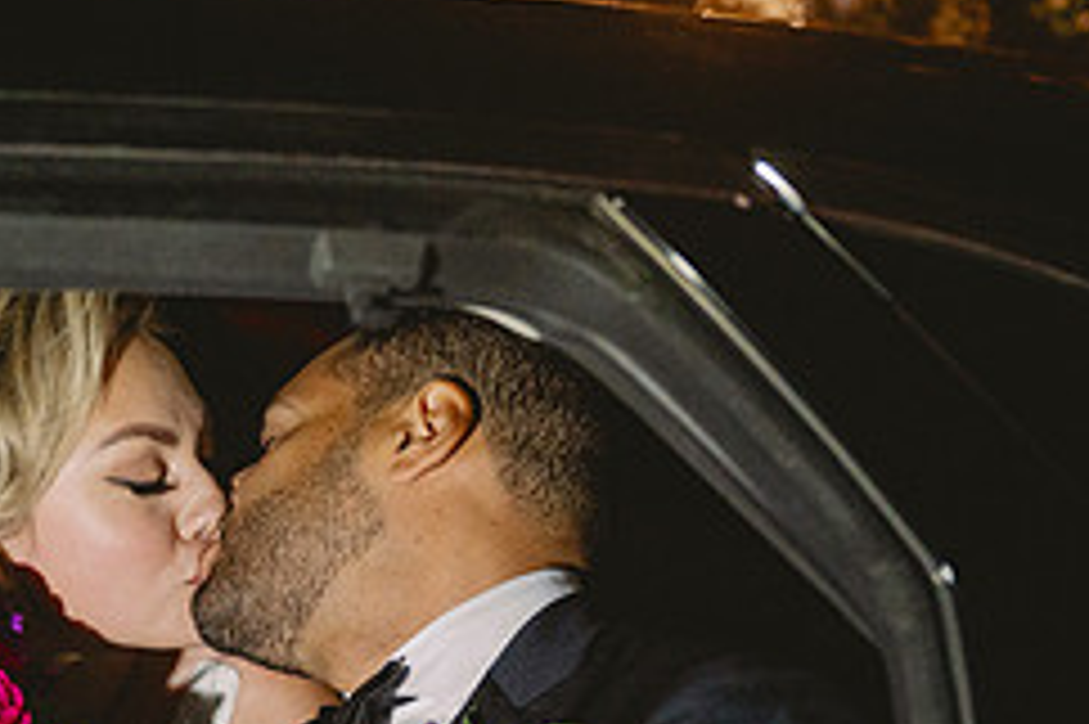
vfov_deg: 16.0
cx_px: 32
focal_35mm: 84
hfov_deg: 23.3
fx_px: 2539
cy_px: 688
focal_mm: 35
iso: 2500
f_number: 2.8
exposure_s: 1/100
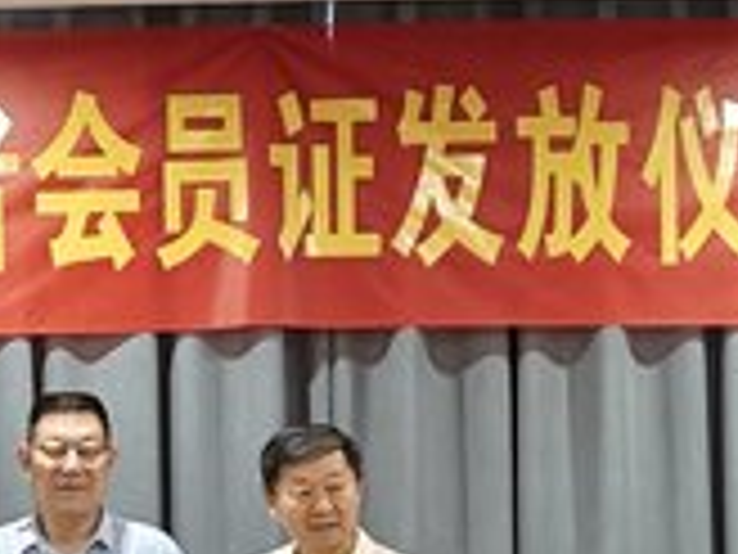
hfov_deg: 11.2
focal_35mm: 170
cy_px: 565
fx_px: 3624
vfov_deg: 8.7
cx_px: -374
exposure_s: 1/50
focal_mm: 5.59
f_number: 1.8
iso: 160
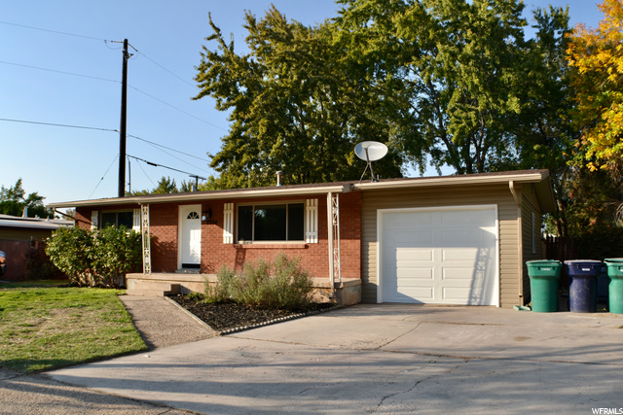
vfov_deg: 36.9
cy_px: 208
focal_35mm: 36
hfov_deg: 53.1
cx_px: 312
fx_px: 623
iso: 100
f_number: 7.1
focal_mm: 24
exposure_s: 1/200
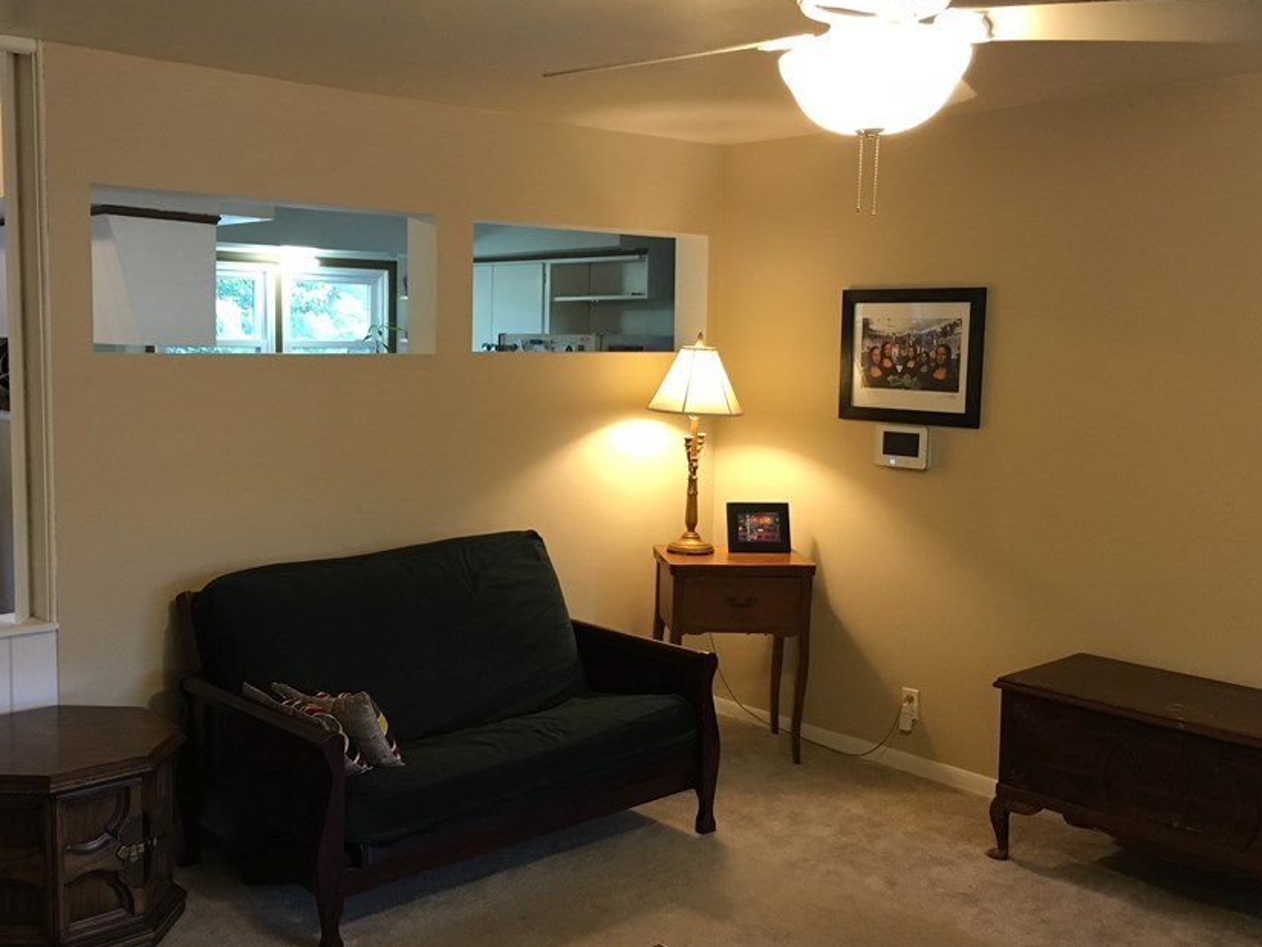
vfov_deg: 39.7
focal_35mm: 36
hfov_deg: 51.2
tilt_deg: -5.4
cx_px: 537
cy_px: 471
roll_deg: +0.0
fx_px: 1313
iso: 125
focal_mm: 4.15
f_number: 2.2
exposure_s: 1/30
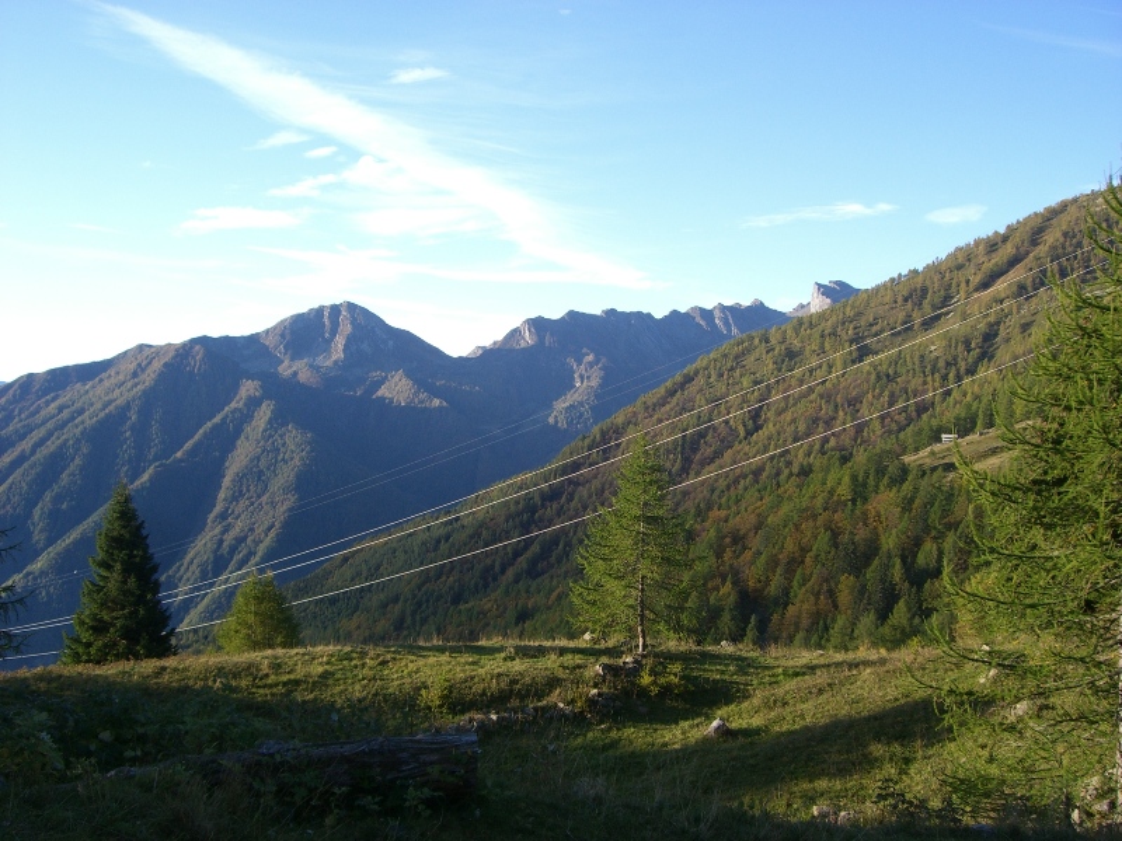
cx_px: 561
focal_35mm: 38
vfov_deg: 37.7
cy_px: 420
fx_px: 1232
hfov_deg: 49.0
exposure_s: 1/160
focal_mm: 6.2
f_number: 4.3
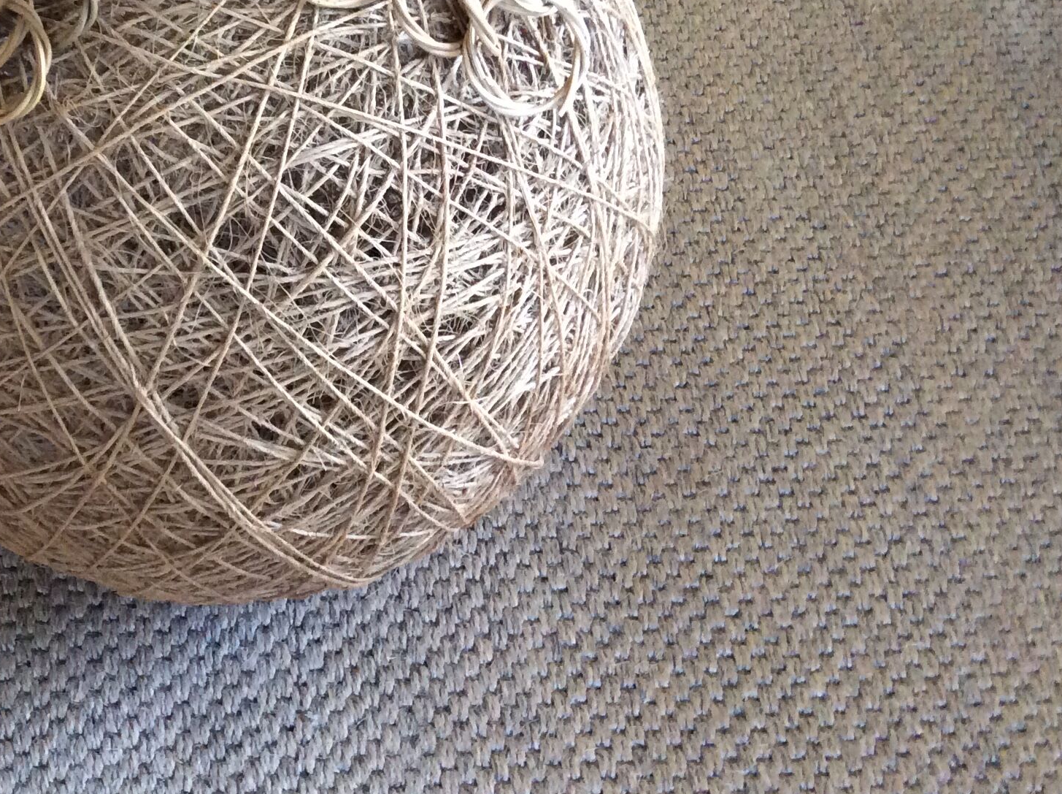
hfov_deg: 33.0
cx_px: 235
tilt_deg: -56.0
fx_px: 1746
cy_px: 245
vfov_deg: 25.4
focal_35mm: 57
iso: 160
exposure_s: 1/25
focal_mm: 3.3
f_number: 2.4
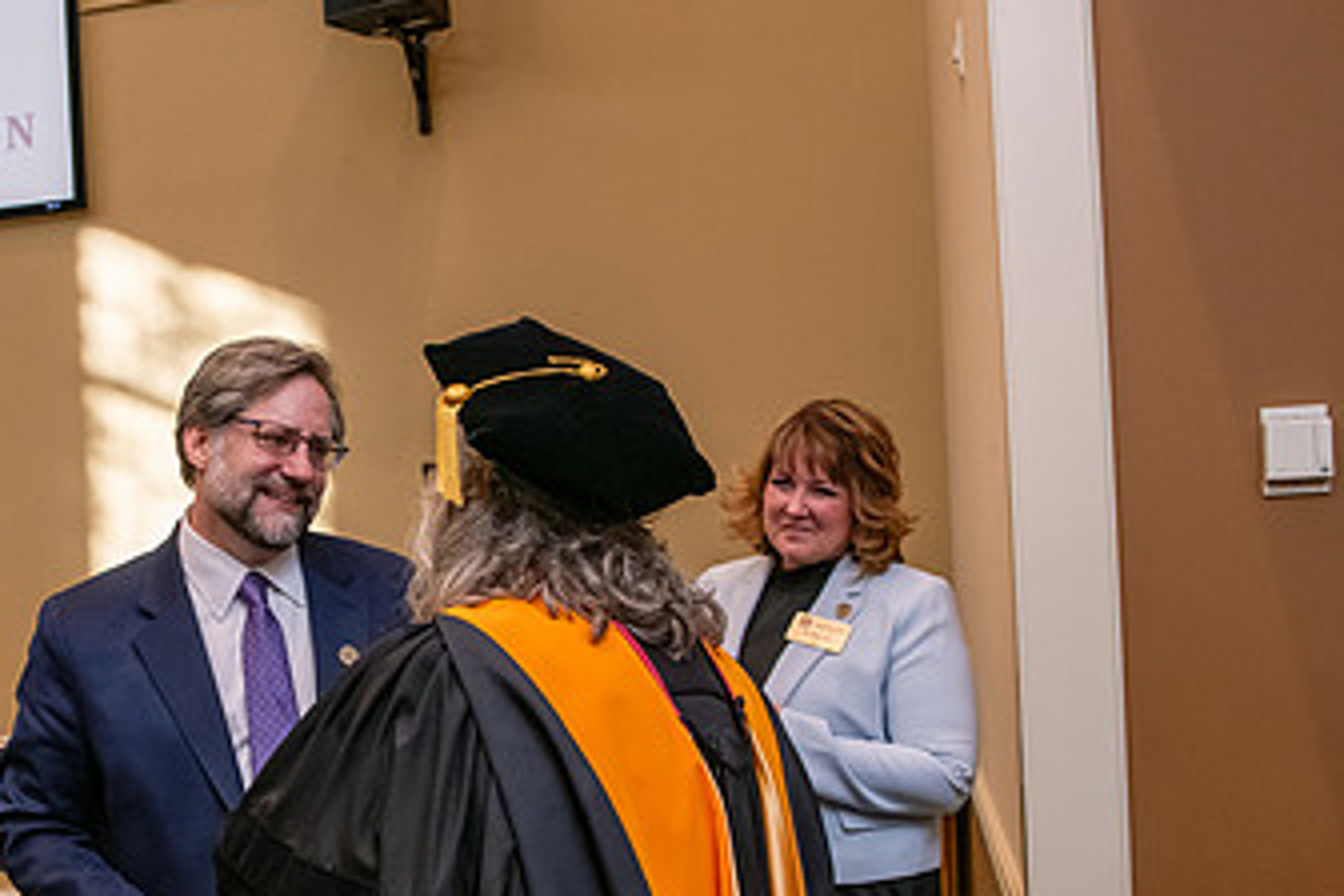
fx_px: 1867
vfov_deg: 26.8
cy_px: 598
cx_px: 276
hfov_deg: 38.2
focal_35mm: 50
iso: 2000
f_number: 6.3
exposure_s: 1/160
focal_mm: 29
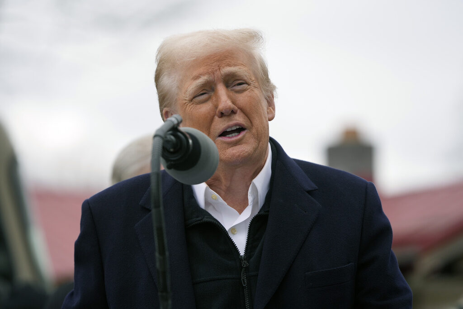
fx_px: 2572
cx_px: 232
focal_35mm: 200
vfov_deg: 6.9
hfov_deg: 10.3
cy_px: 154
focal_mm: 200
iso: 400
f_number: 4
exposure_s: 1/1250
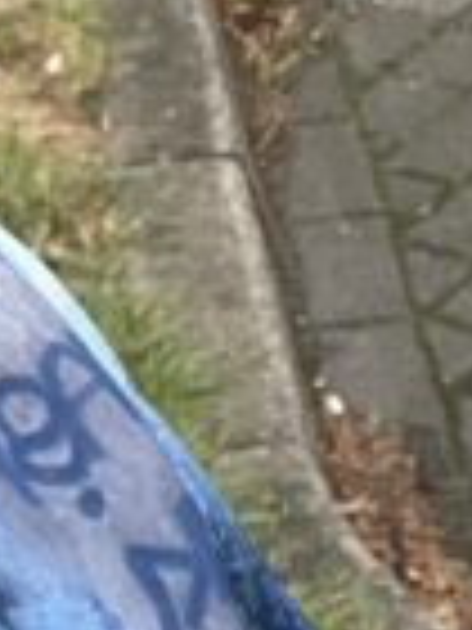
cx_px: -778
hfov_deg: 6.3
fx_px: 4000
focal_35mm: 220
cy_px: 166
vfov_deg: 9.0
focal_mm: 2.71
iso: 25
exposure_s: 1/121
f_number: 2.2
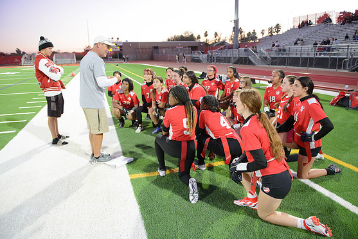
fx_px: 249
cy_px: 117
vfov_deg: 51.3
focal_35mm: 25
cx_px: 180
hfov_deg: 71.5
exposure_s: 1/125
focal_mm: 24
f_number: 2.8
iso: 2200
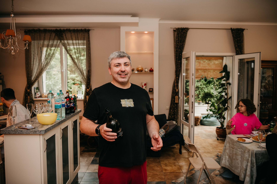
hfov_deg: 65.5
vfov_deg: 46.4
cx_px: 138
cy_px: 92
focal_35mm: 28
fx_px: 215
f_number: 3.2
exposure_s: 1/160
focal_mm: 28
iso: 400
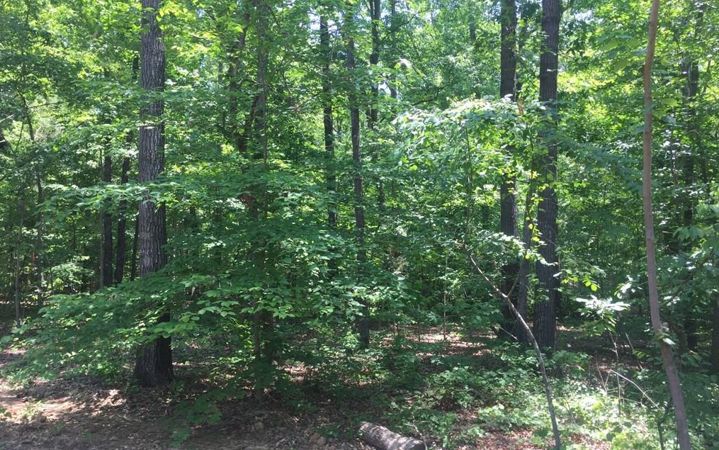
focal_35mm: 31
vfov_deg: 40.6
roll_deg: -0.6
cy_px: 235
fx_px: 608
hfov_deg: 61.2
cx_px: 360
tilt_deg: +5.4
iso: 32
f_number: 2.2
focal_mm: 4.15
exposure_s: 1/155
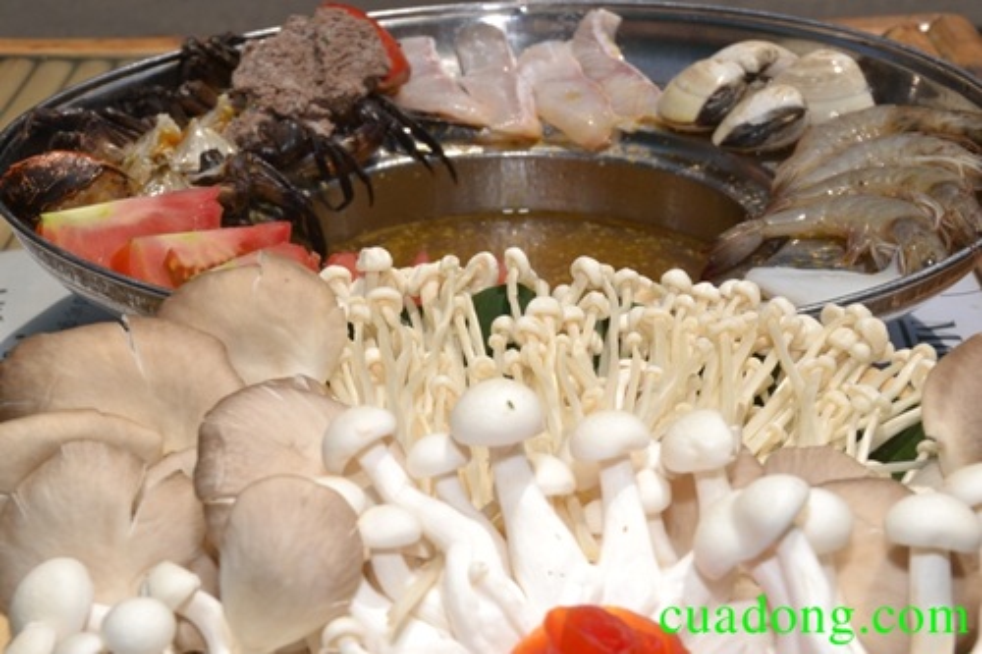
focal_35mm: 75
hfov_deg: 27.0
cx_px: 491
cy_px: 327
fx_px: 2045
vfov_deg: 18.2
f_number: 14
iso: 100
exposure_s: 1/200
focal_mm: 50
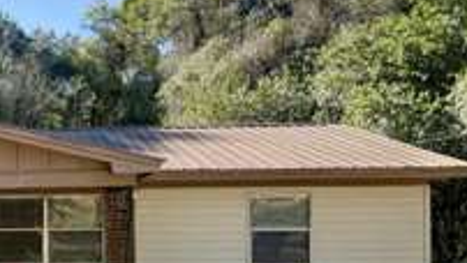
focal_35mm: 62
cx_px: -39
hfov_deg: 30.5
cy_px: 230
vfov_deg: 19.2
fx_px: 768
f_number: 1.78
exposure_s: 1/772
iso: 100
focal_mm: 6.76
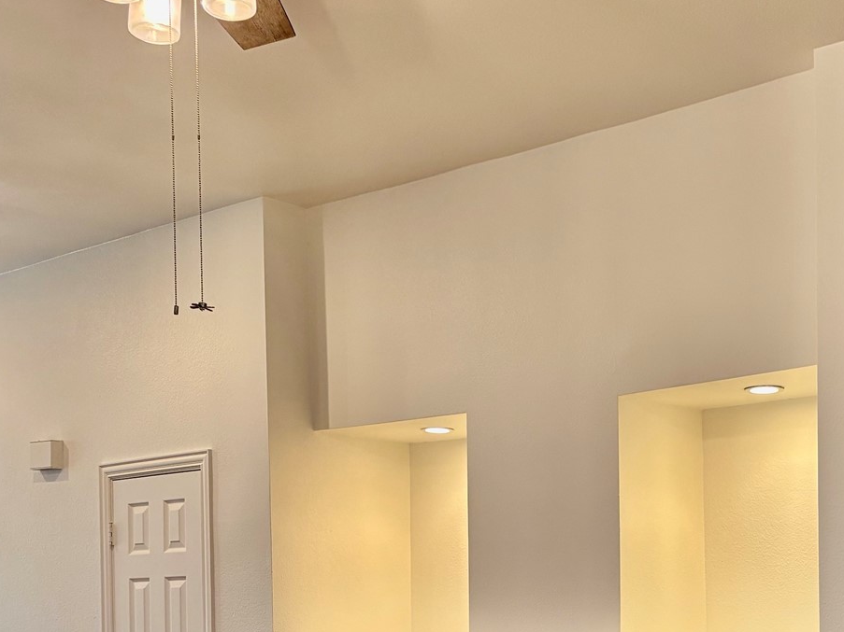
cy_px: 606
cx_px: 647
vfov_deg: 23.9
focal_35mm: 59
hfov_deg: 32.0
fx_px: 1438
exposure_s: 1/120
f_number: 1.6
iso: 100
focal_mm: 5.96
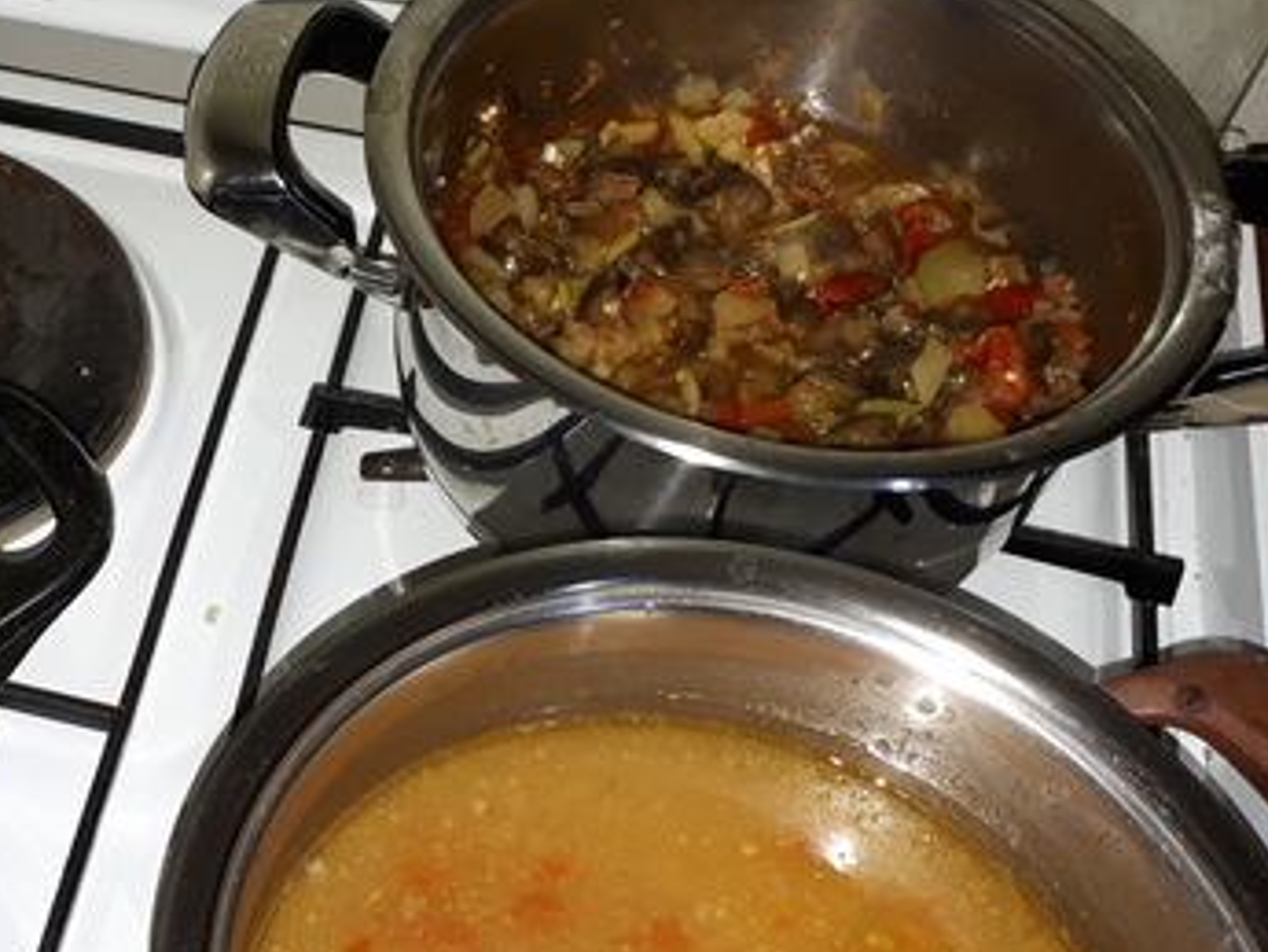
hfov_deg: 33.5
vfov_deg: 27.0
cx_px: 103
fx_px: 1979
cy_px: 570
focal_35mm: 54
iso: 100
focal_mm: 3.6
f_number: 1.9
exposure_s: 1/33
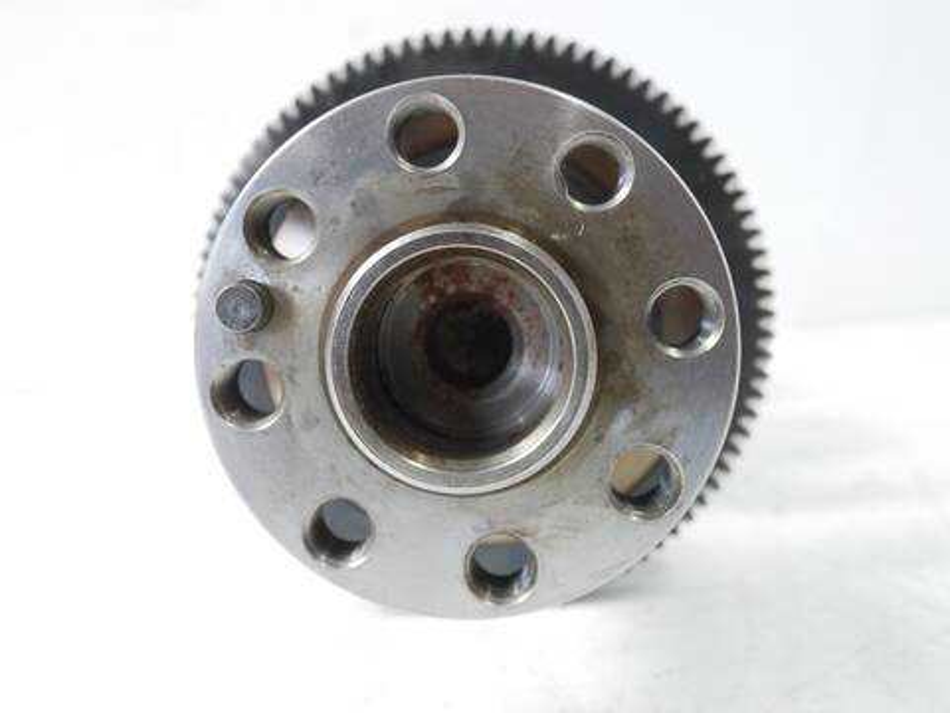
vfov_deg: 39.7
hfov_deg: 51.4
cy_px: 356
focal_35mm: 36
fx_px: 988
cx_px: 475
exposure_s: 1/60
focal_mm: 18
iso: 2500
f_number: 4.2
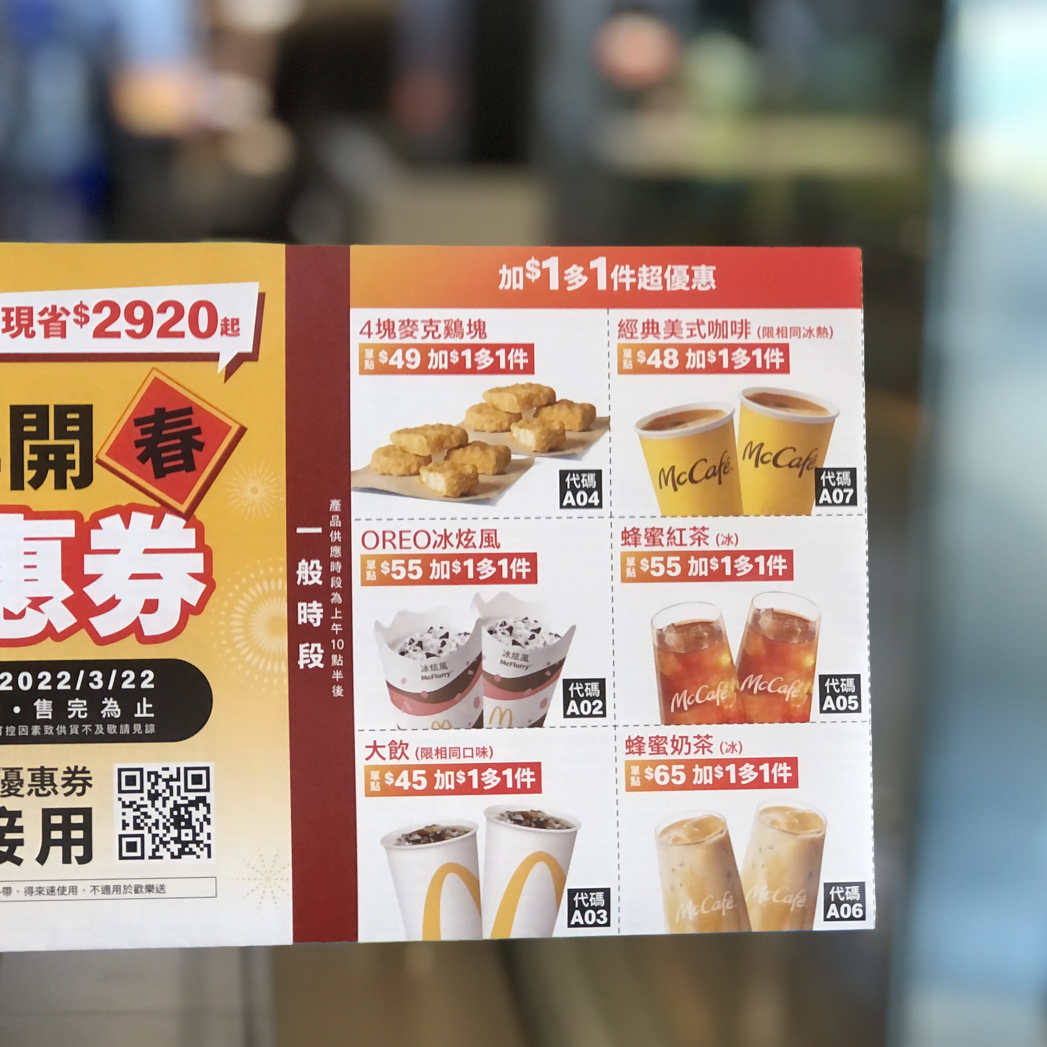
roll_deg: -0.6
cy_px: 566
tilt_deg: -12.1
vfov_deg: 22.8
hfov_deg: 22.7
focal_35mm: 76
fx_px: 2601
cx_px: 366
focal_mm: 6.6
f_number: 2.8
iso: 125
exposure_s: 1/30
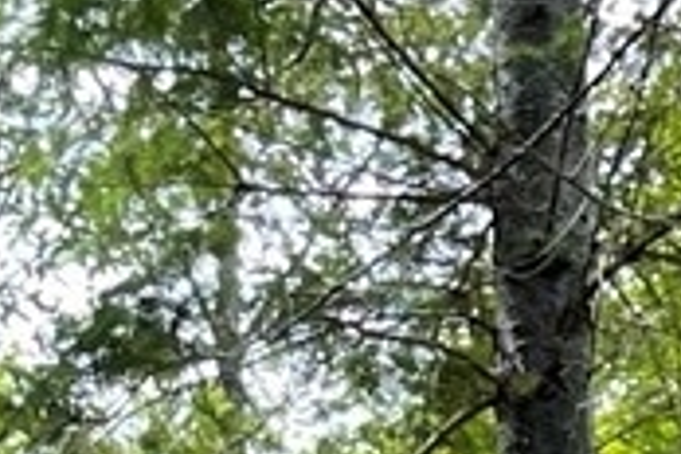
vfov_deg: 4.7
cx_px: -247
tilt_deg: +6.3
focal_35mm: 248
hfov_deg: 8.2
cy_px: 2168
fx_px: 4691
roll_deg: +1.3
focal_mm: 5.1
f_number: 1.6
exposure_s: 1/516
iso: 32
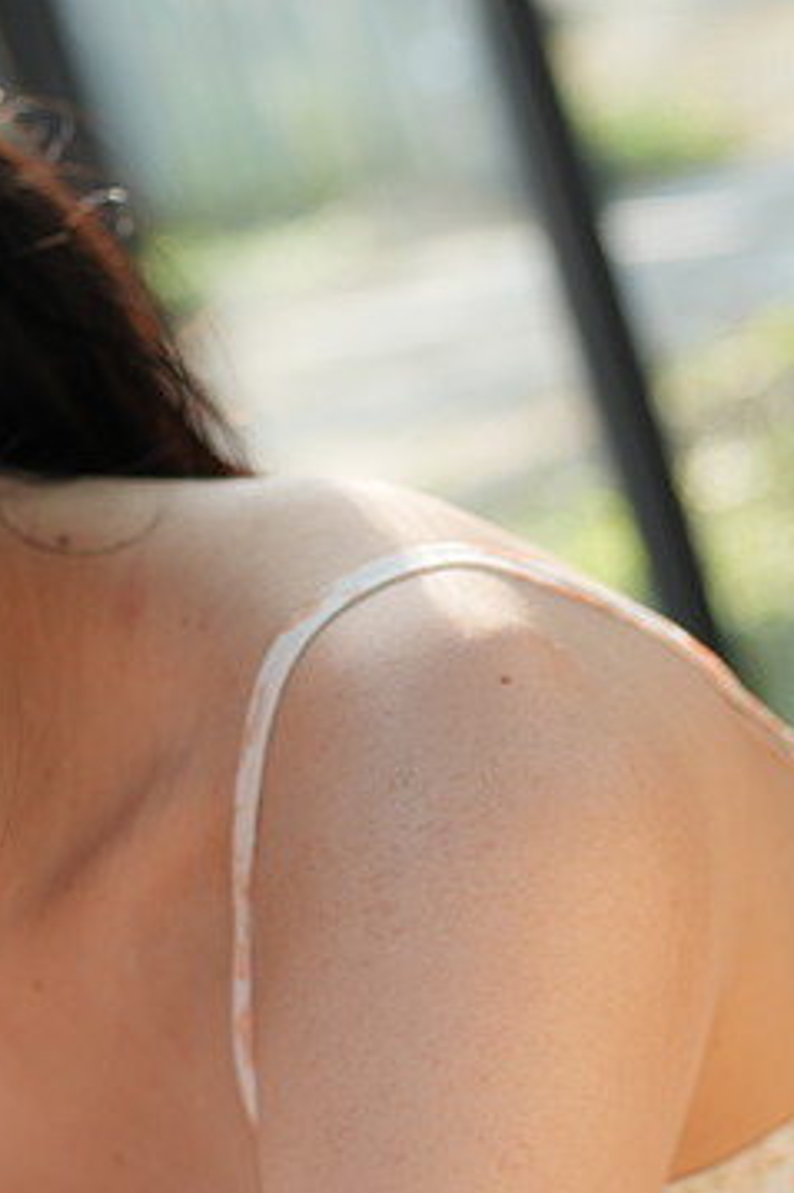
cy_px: 930
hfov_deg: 11.6
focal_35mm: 114
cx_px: -329
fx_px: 3775
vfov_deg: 17.8
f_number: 2.8
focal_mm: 35
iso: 100
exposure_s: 1/250
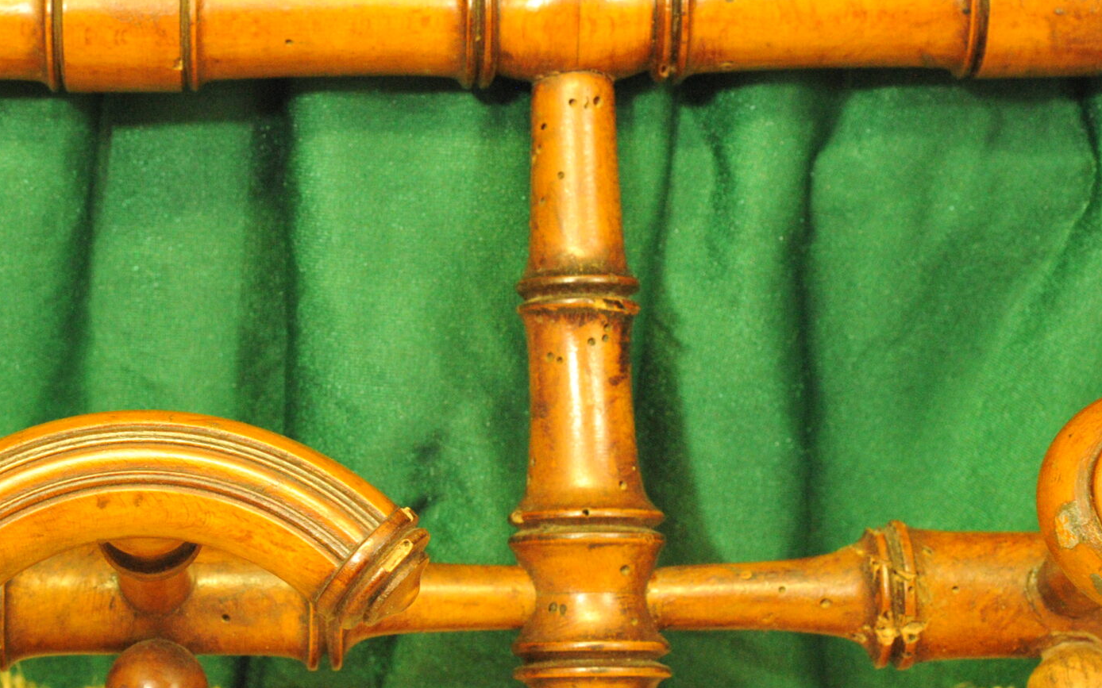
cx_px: 147
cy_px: 292
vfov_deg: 10.6
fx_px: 3723
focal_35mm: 124
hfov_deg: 16.6
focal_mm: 66
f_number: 10
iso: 6400
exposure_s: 1/20
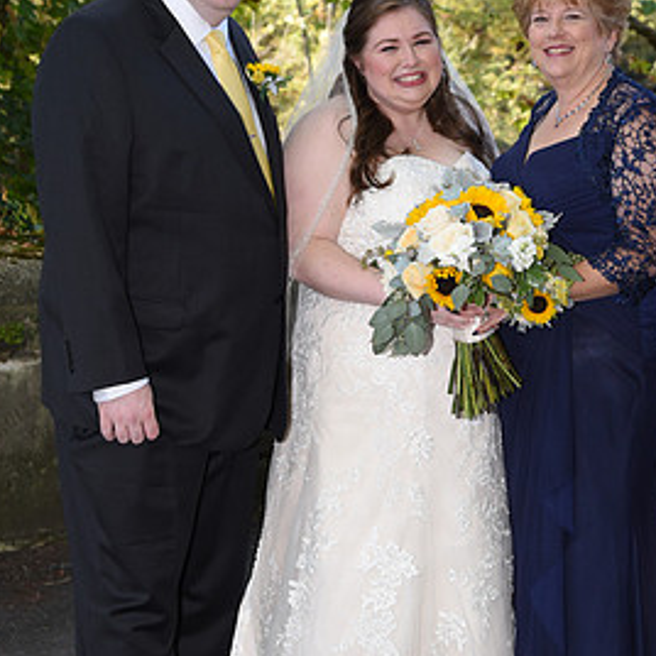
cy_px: 355
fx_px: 2165
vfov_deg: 17.2
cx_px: 459
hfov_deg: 17.2
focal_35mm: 101
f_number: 5.6
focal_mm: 55
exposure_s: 1/200
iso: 640
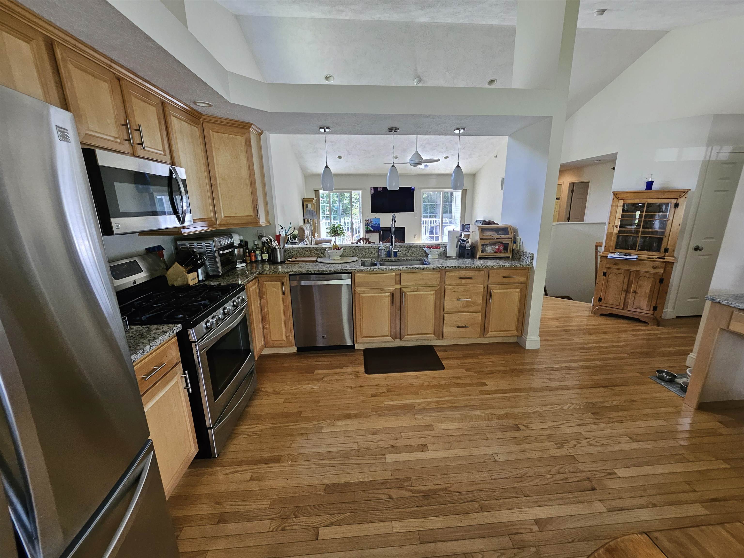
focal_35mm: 13
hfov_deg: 106.2
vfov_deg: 89.9
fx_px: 279
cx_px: 372
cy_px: 279
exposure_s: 1/60
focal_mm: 1.7
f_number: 2.2
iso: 160
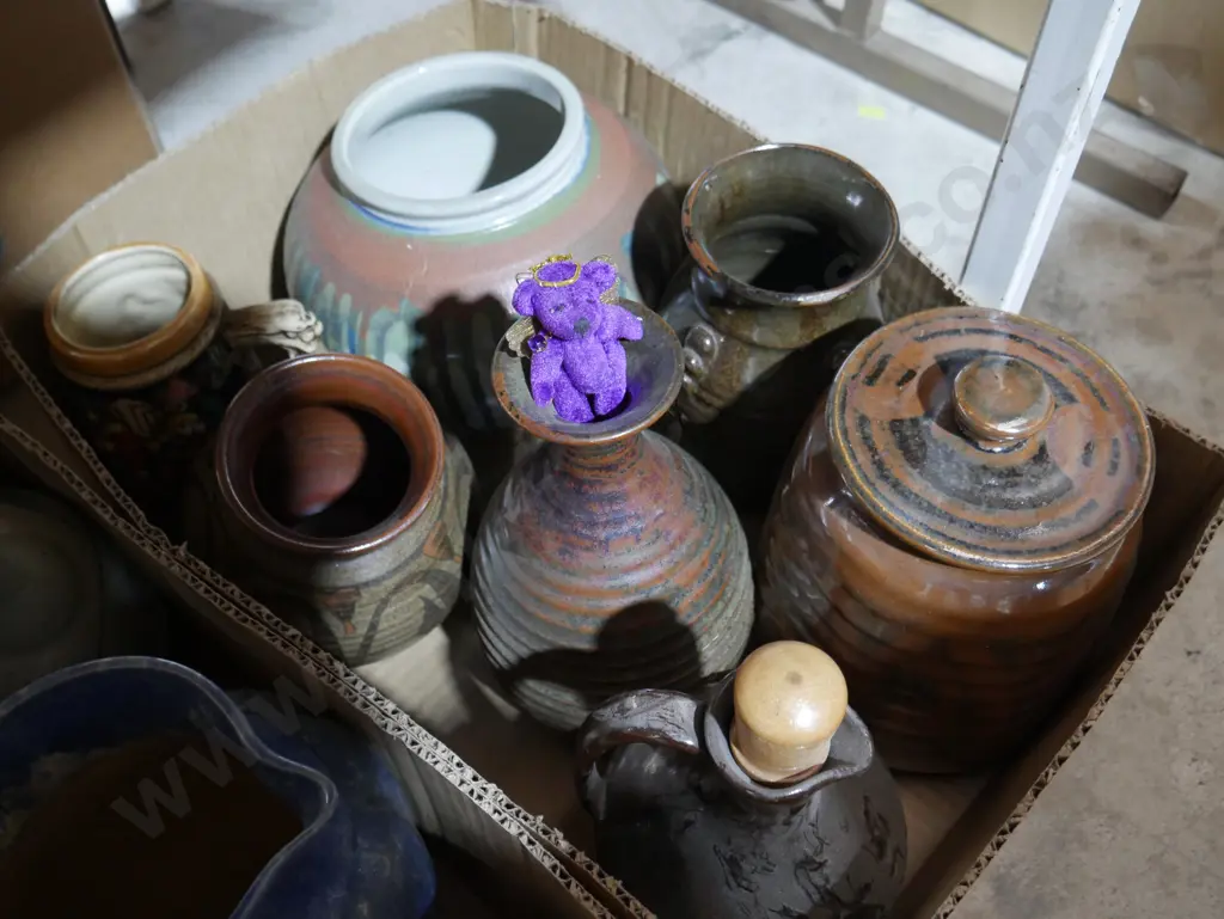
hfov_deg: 51.3
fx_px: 1274
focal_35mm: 36
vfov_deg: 39.7
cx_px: 612
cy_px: 460
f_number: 4
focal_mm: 18
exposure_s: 1/60
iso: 2000
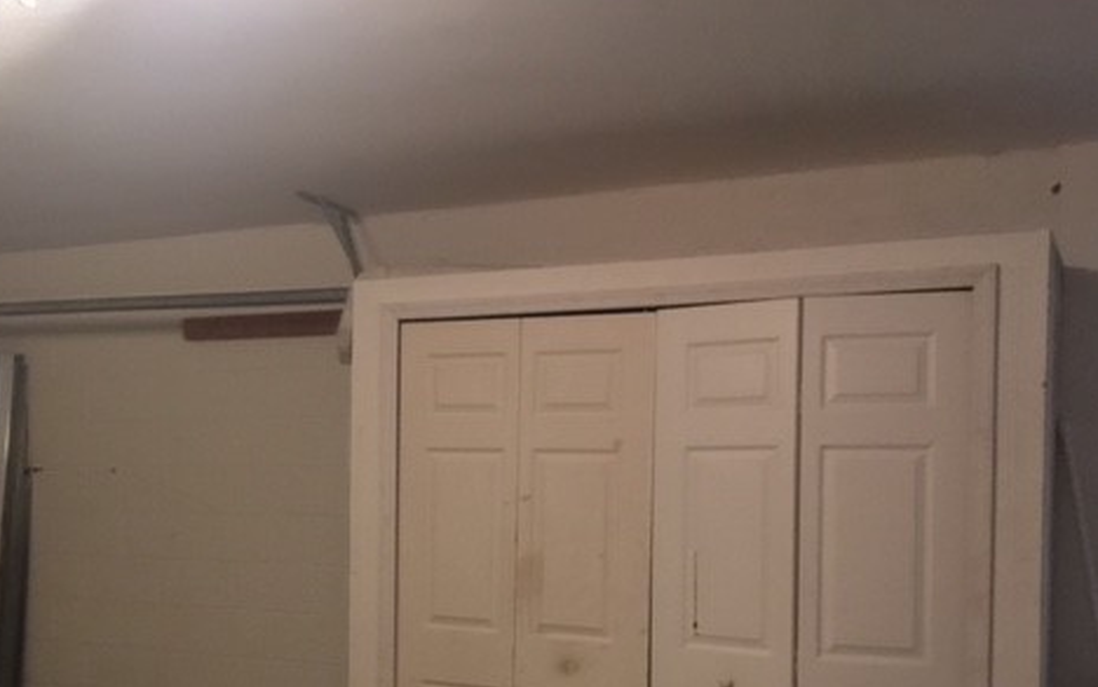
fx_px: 1257
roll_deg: -2.0
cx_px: 453
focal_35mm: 42
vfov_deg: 30.1
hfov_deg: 47.0
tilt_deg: +1.1
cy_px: 504
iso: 100
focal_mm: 4.15
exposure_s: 1/4
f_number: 2.2
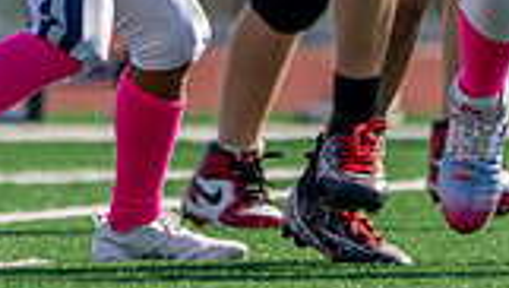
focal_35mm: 1774
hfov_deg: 1.2
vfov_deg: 0.7
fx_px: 23971
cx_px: 569
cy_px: -218
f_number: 5.6
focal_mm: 400
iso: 250
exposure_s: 1/1250
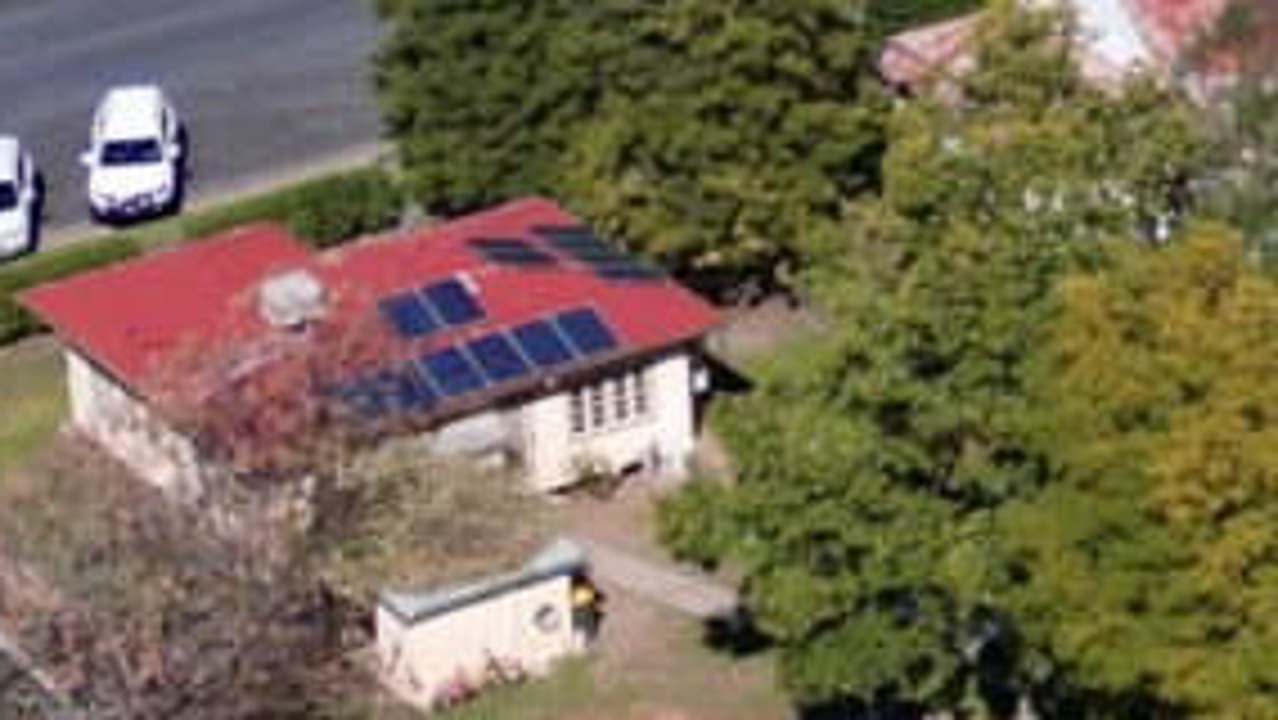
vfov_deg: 6.7
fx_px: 6000
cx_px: 2250
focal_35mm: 177
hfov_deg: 11.4
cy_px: -540
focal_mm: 6.72
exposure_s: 1/4000
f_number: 1.7
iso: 150
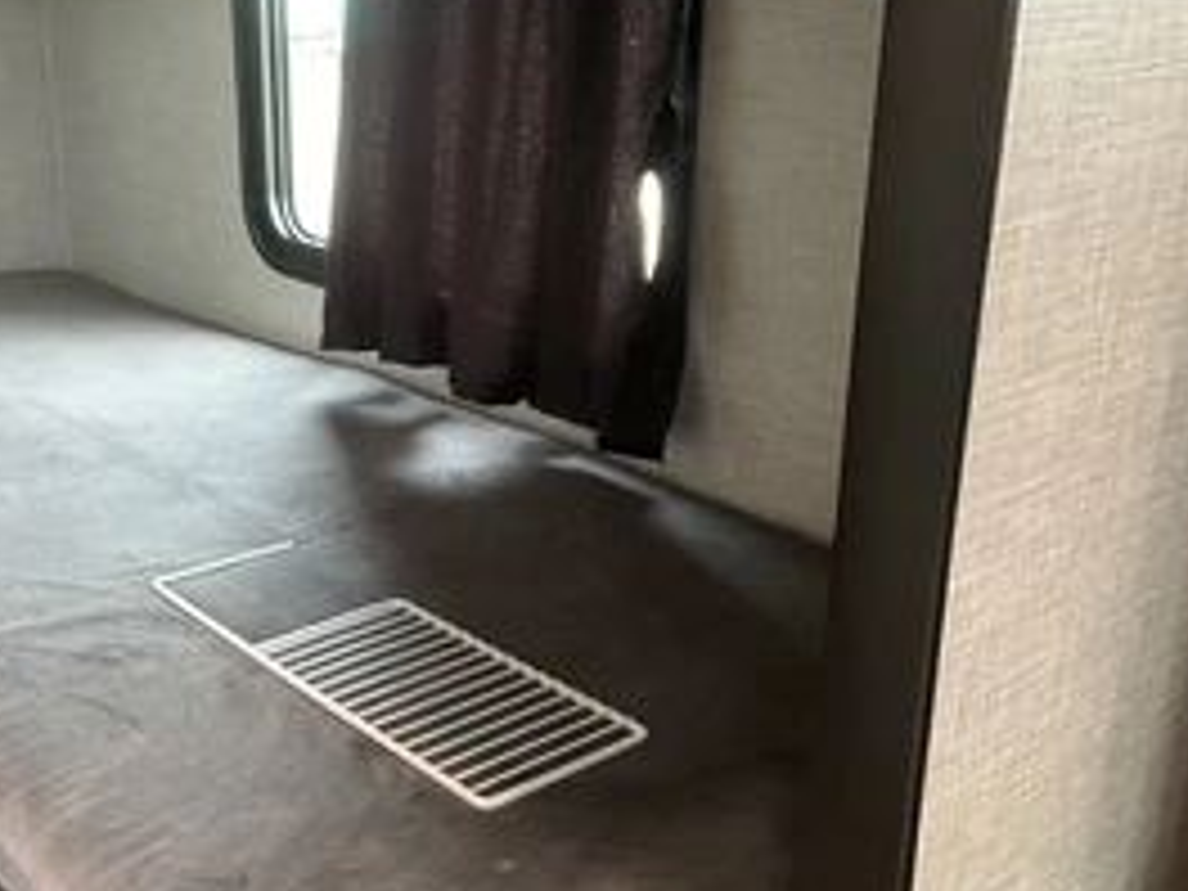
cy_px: 468
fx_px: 1510
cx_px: 360
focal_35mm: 44
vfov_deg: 32.9
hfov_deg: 42.1
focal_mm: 3
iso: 320
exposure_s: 1/57
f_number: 1.8
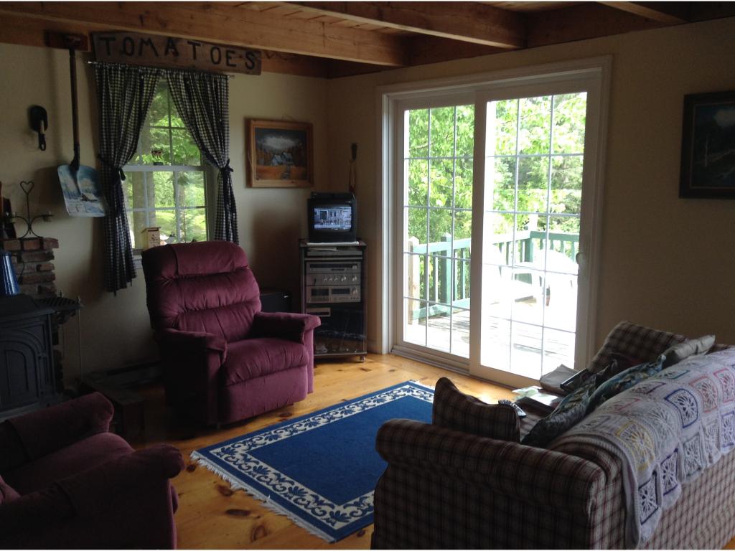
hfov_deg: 55.4
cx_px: 368
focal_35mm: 33
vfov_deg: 42.9
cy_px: 276
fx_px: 701
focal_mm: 3.3
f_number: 2.4
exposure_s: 1/60
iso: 32
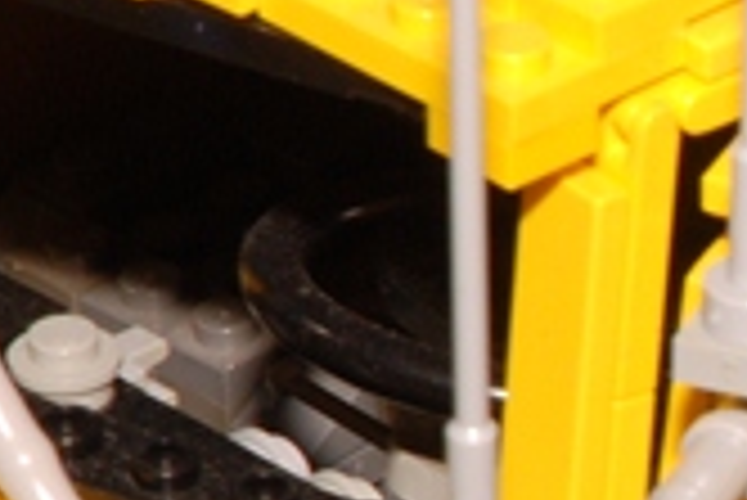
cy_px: 691
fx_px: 13457
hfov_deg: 3.1
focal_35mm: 648
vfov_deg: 2.1
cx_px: 1971
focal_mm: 70
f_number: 18
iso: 200
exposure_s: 1/200
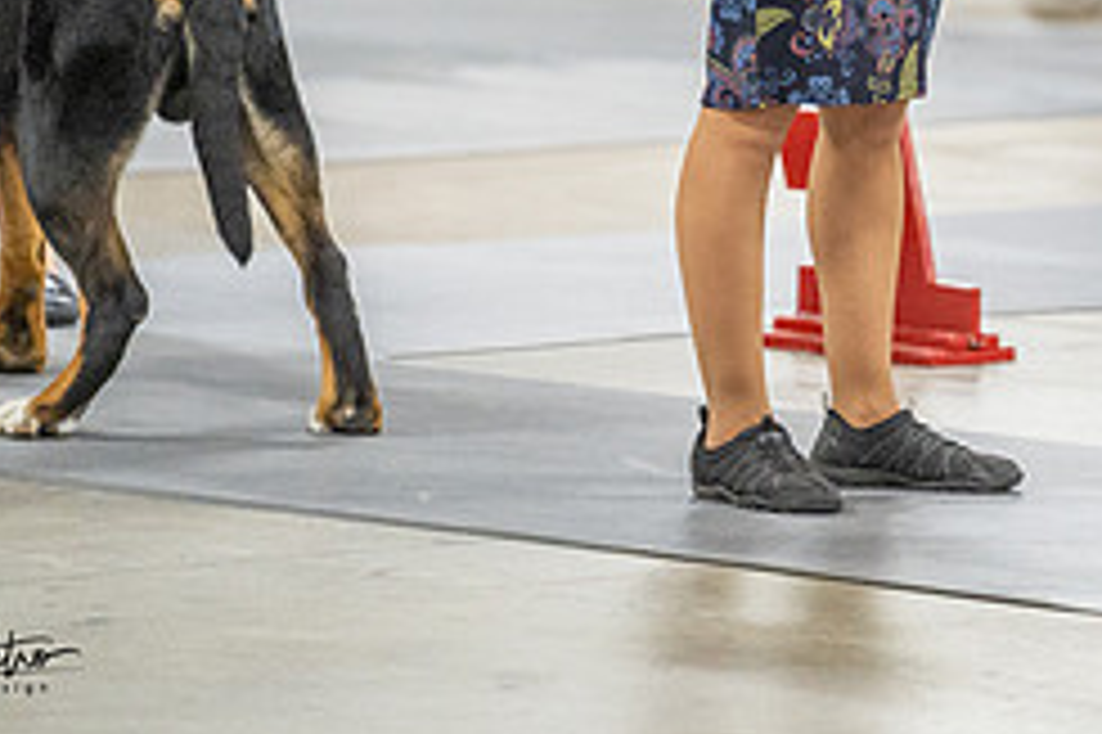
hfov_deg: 4.8
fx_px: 13184
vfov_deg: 3.2
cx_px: 1089
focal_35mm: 431
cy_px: -101
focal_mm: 182
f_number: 2.8
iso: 4000
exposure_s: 1/200
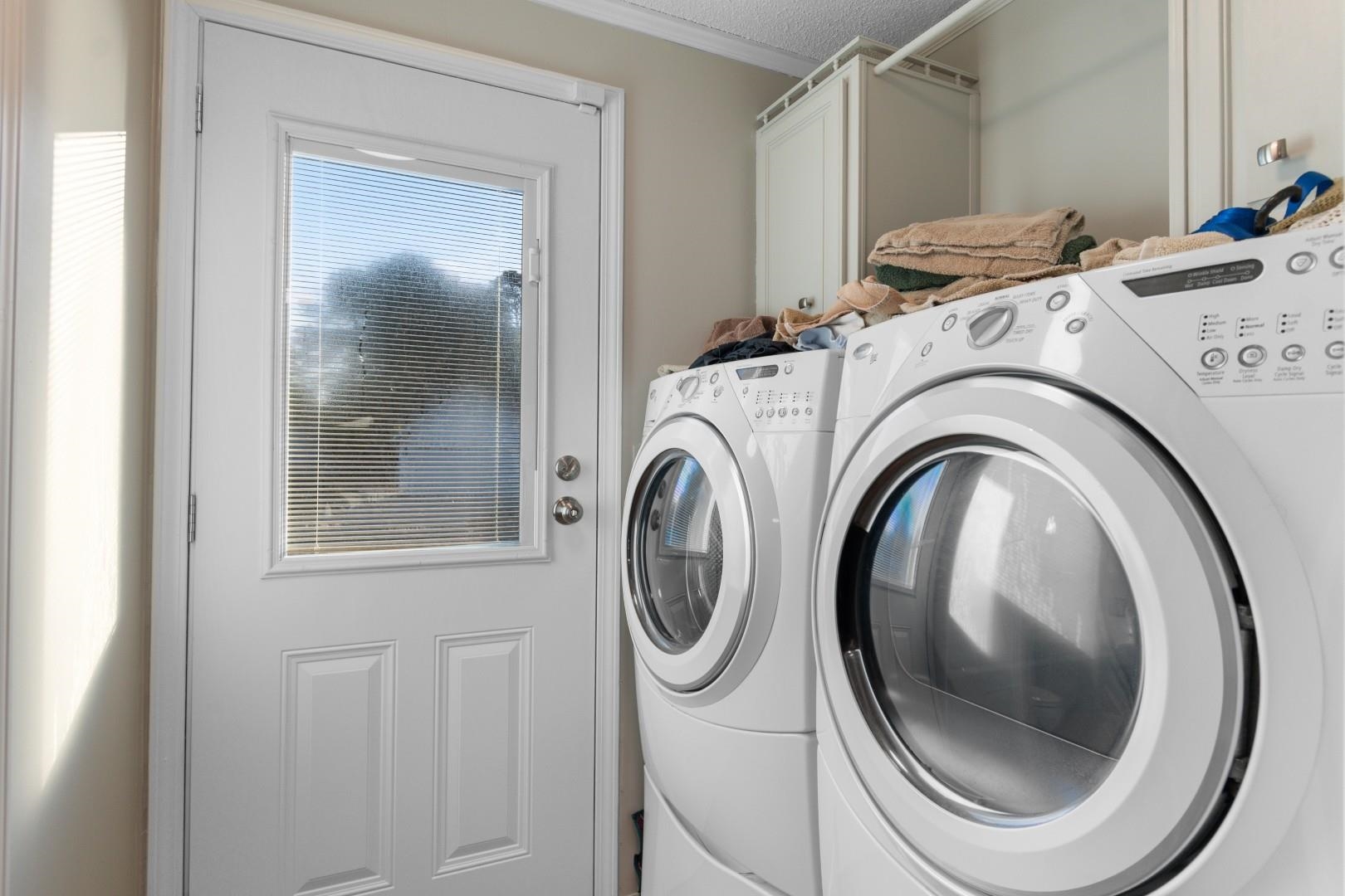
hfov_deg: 86.9
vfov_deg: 64.6
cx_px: 672
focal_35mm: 19
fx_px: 710
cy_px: 448
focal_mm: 13
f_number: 4.8
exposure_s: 1/25
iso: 100
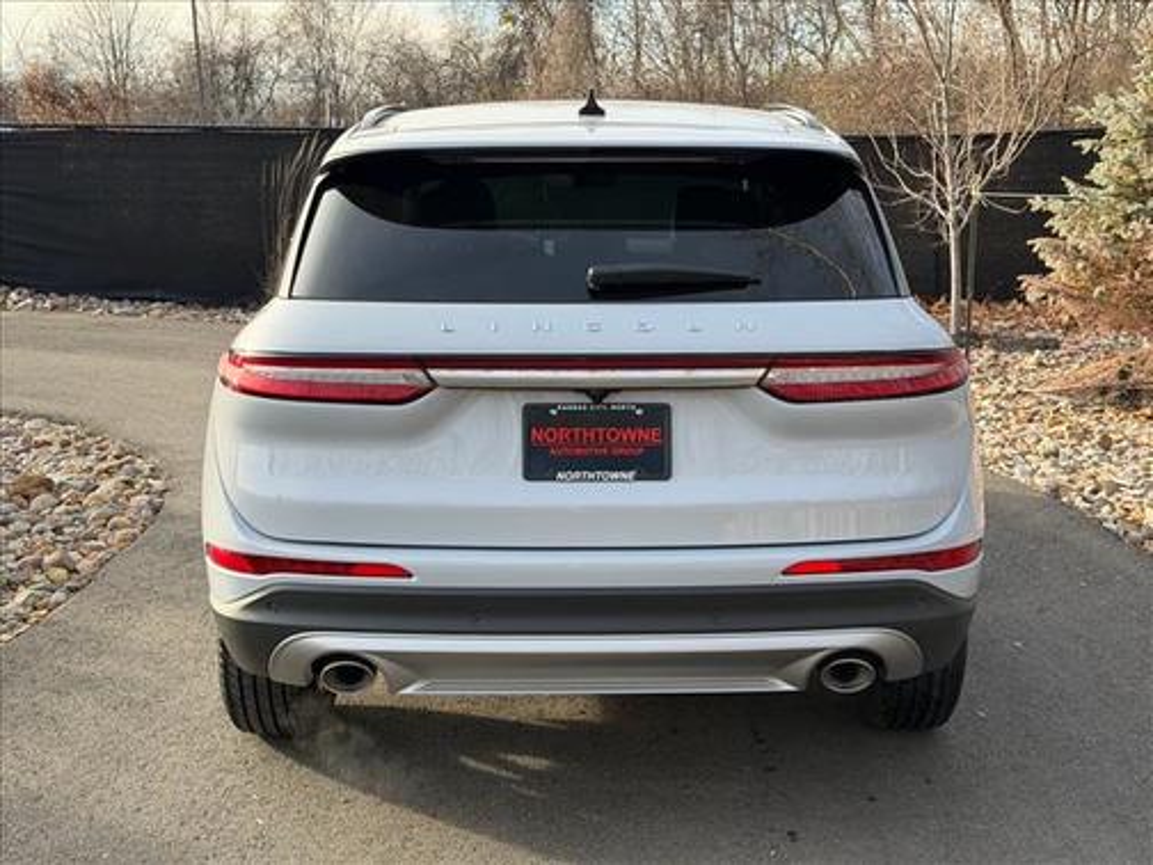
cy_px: 432
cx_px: 576
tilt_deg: -9.2
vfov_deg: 30.3
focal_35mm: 48
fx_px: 1599
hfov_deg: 39.7
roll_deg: +2.9
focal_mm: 6.76
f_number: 1.78
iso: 80
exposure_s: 1/917
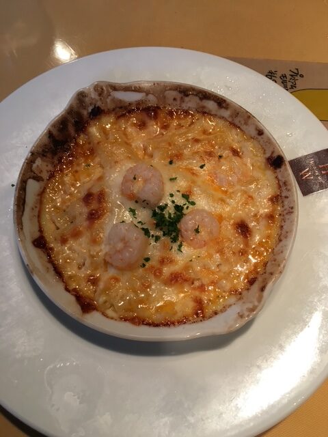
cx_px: 164
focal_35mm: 29
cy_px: 218
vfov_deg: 61.7
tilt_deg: -67.6
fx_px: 366
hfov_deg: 48.2
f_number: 2.2
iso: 50
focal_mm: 4.15
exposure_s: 1/30
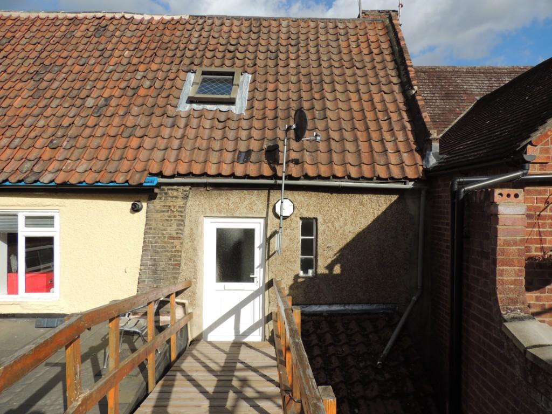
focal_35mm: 24
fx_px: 383
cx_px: 276
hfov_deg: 71.6
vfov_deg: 56.8
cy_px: 207
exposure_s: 1/1250
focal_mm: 4.3
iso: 100
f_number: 3.3
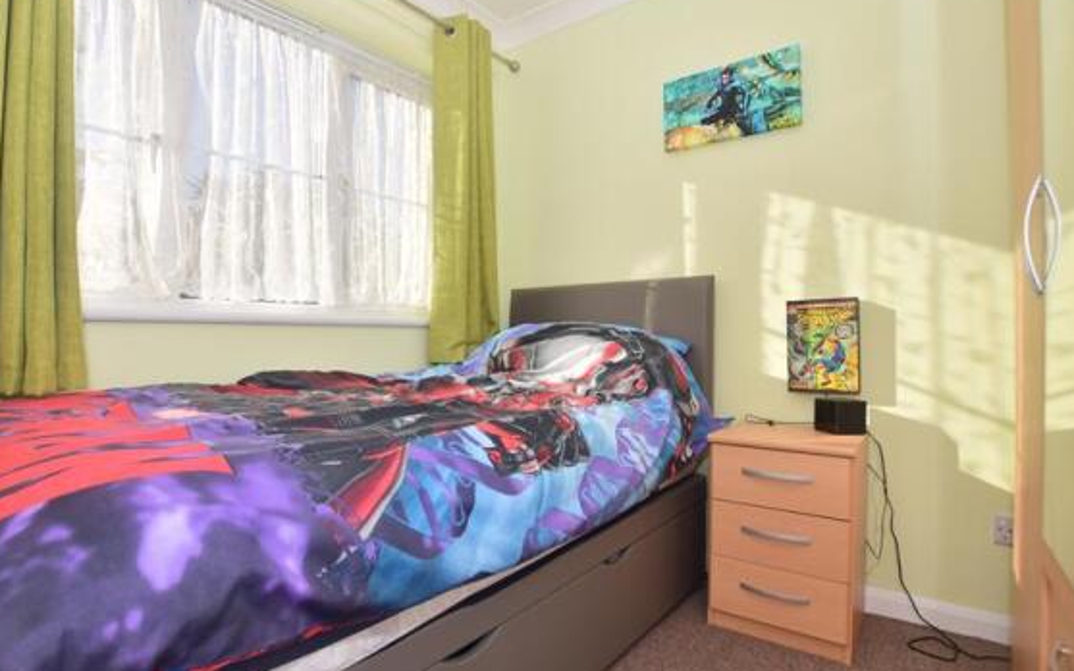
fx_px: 527
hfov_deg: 90.9
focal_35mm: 18
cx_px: 492
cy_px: 333
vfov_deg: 65.0
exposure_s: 1/200
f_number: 7.1
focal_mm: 10
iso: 100
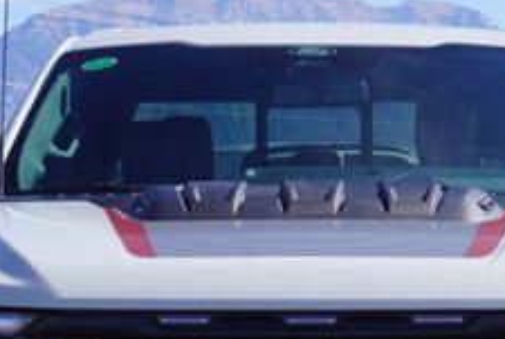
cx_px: 319
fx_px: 2277
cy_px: 458
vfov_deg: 8.4
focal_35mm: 162
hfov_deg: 12.6
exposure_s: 1/125
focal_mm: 38
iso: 100
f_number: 11
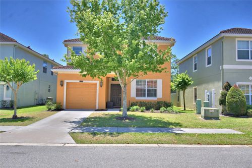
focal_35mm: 30
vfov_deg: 43.6
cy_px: 84
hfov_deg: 61.9
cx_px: 126
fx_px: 210
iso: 100
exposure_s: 1/640
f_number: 5.6
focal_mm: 20
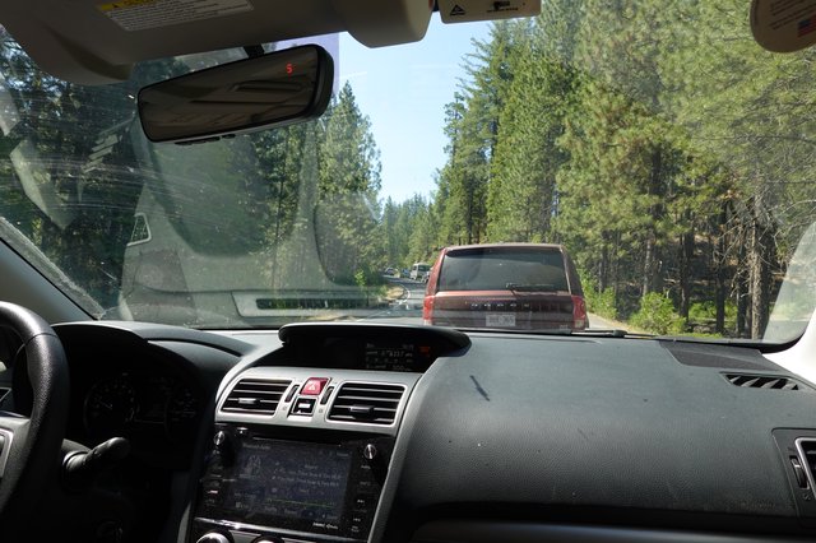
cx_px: 408
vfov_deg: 53.1
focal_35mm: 24
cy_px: 272
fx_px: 544
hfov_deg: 73.8
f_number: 4.5
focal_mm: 9
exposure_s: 1/200
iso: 100
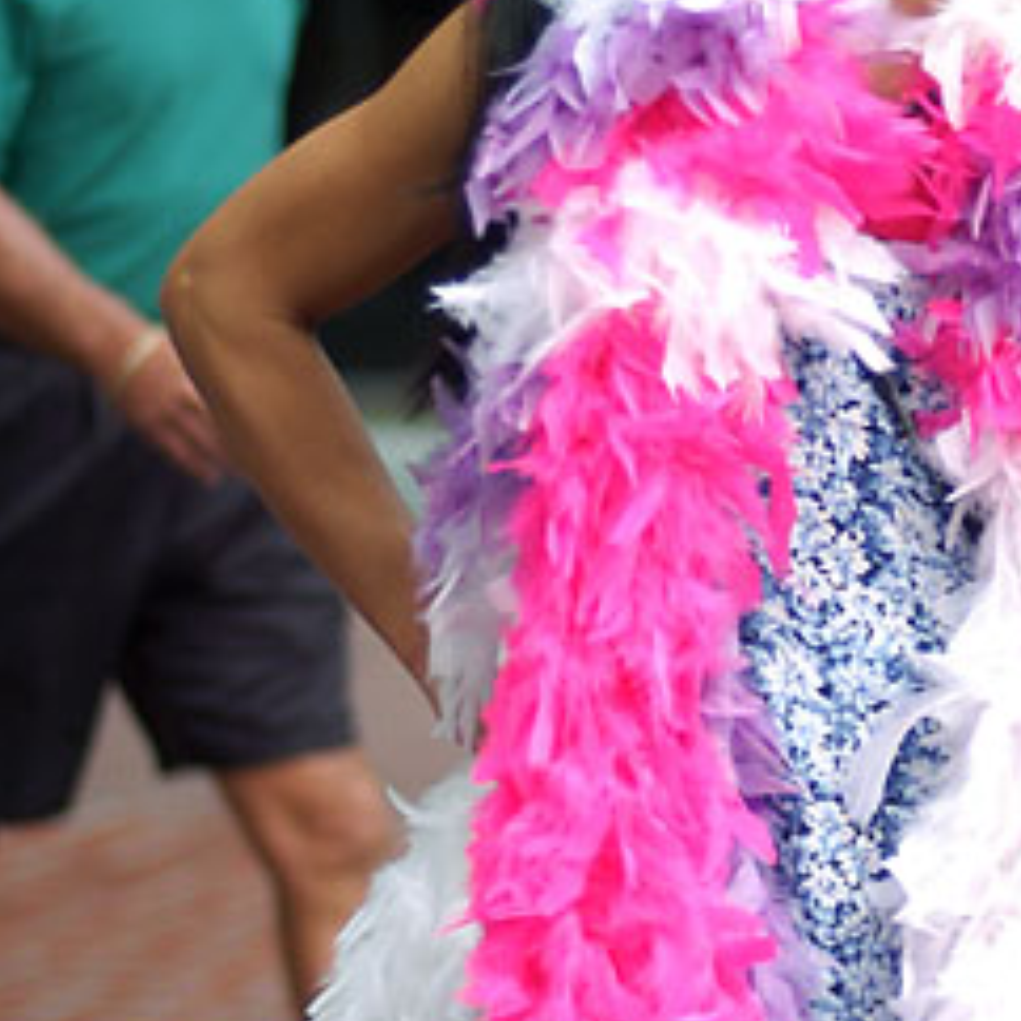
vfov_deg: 11.1
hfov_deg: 11.0
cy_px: 662
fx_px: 5272
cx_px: 802
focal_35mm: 158
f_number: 1.4
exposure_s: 1/1000
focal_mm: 50
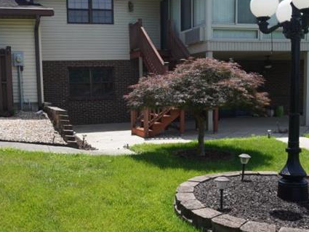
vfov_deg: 32.0
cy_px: 133
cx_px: 113
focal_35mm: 45
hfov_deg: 41.6
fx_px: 403
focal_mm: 13
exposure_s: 1/400
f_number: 4.5
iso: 100
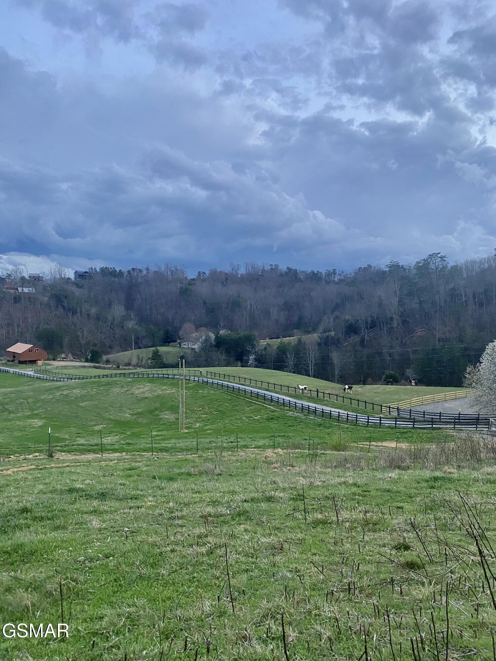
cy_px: 330
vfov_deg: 67.3
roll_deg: -2.7
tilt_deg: -3.4
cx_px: 248
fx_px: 497
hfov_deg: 53.1
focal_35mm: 26
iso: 125
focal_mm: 4.25
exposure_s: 1/67
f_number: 1.8
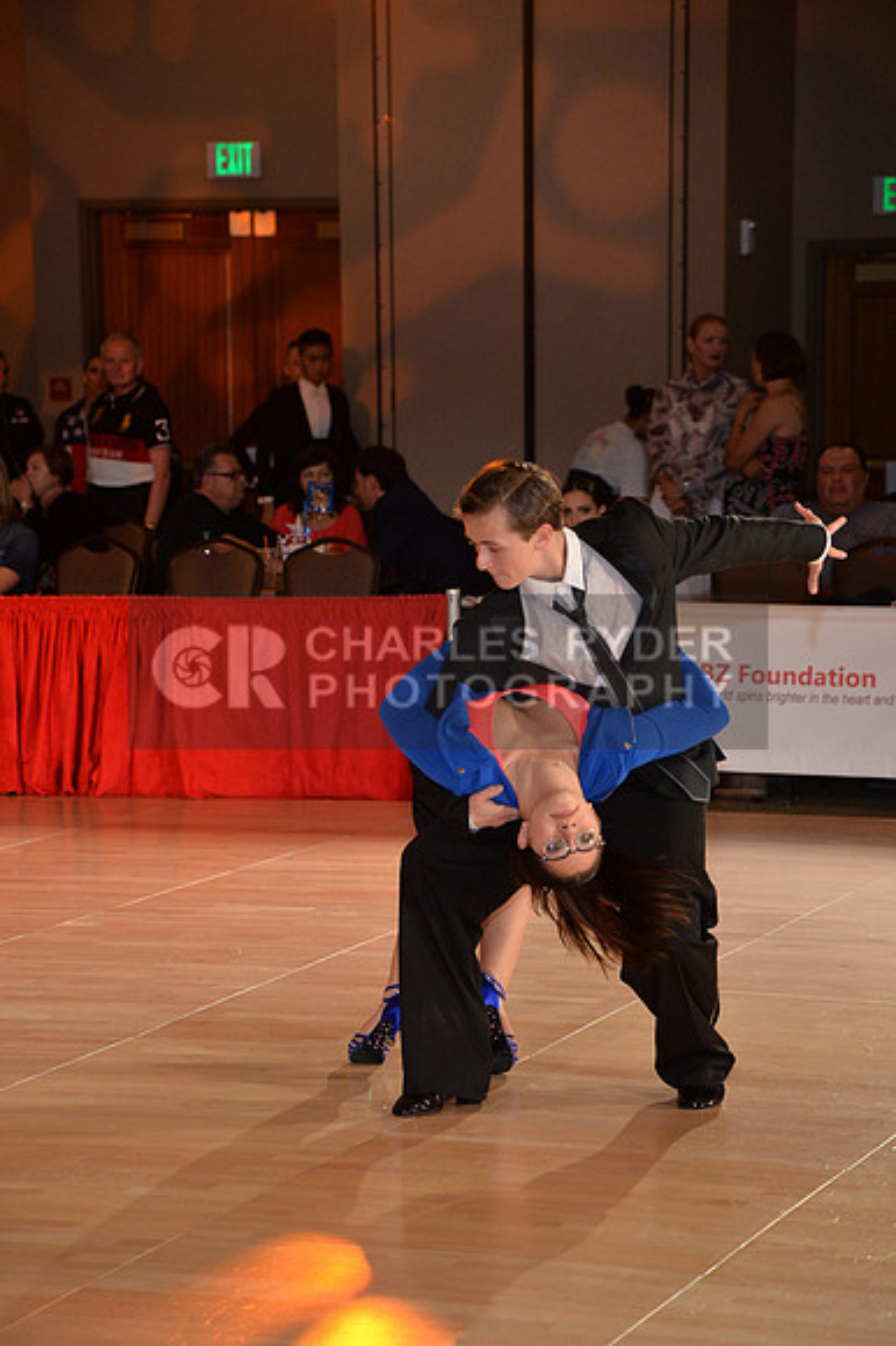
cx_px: 448
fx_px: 4111
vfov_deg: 18.6
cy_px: 673
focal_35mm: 110
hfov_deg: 12.4
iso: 1600
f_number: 4.5
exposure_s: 1/200
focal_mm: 110
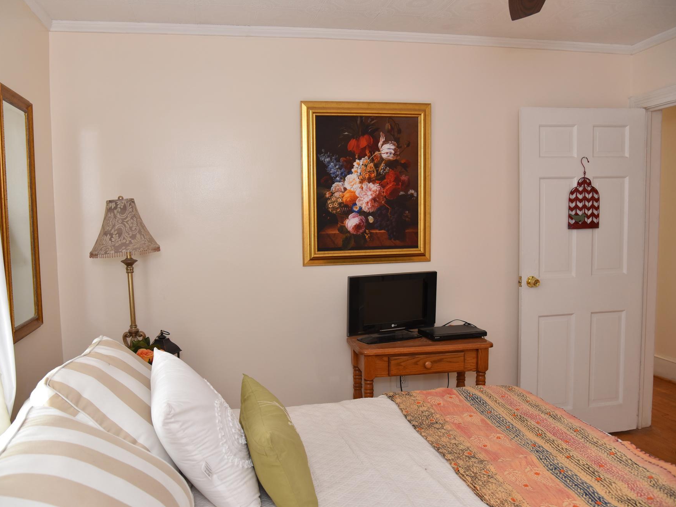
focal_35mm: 27
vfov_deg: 51.4
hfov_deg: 65.2
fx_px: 527
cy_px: 256
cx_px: 307
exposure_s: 1/100
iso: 800
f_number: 5
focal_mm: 24
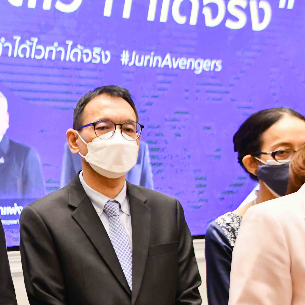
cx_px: -49
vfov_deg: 13.1
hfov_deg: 12.8
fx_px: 1326
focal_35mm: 133
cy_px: 179
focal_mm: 44
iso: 2800
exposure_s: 1/125
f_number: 4.5
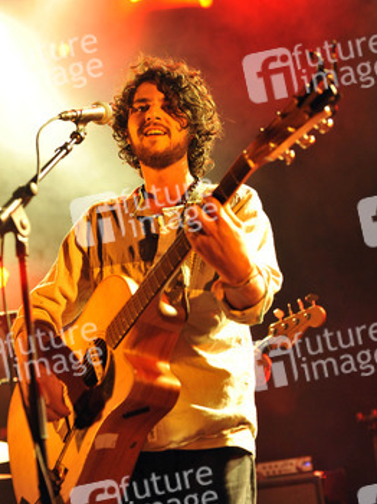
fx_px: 800
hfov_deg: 26.5
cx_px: 186
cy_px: 285
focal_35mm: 55
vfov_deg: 34.9
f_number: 2.8
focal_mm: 50
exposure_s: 1/160
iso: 2500
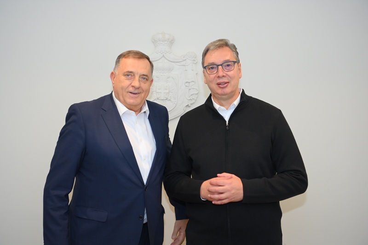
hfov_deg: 39.6
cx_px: 184
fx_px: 511
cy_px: 122
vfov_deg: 27.0
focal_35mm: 50
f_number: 2.8
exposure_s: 1/400
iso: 1000
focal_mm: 50
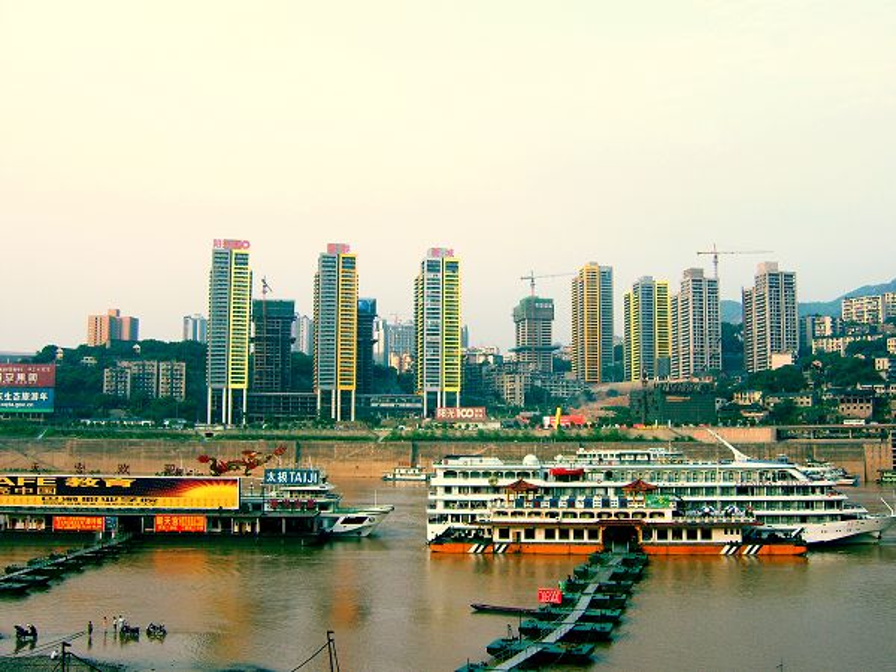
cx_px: 448
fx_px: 802
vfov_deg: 45.4
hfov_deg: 58.4
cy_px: 336
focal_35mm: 31
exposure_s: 1/210
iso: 50
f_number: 4
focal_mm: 8.13
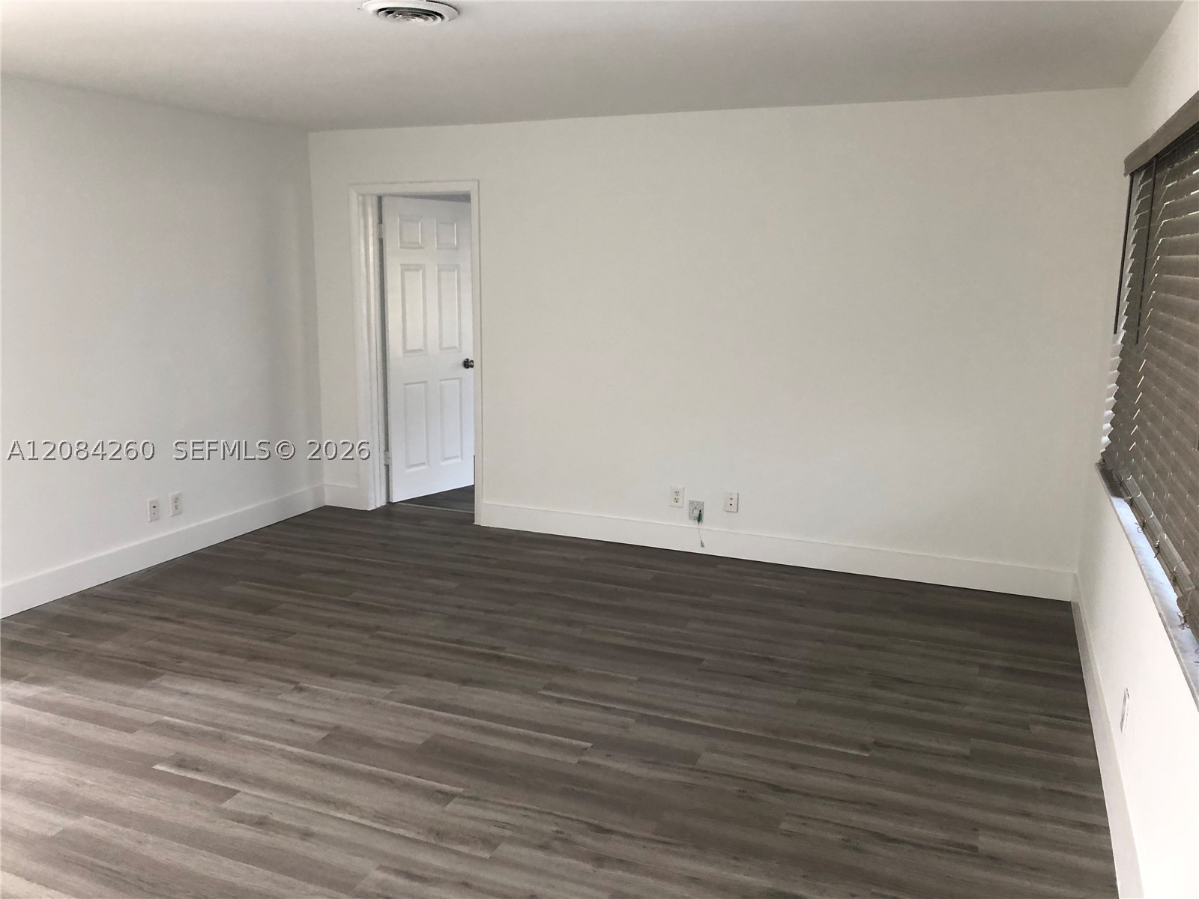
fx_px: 970
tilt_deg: -11.3
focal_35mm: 28
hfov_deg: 63.4
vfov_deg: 49.7
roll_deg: -0.8
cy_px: 450
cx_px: 600
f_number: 1.8
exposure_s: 1/30
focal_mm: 3.99
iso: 40
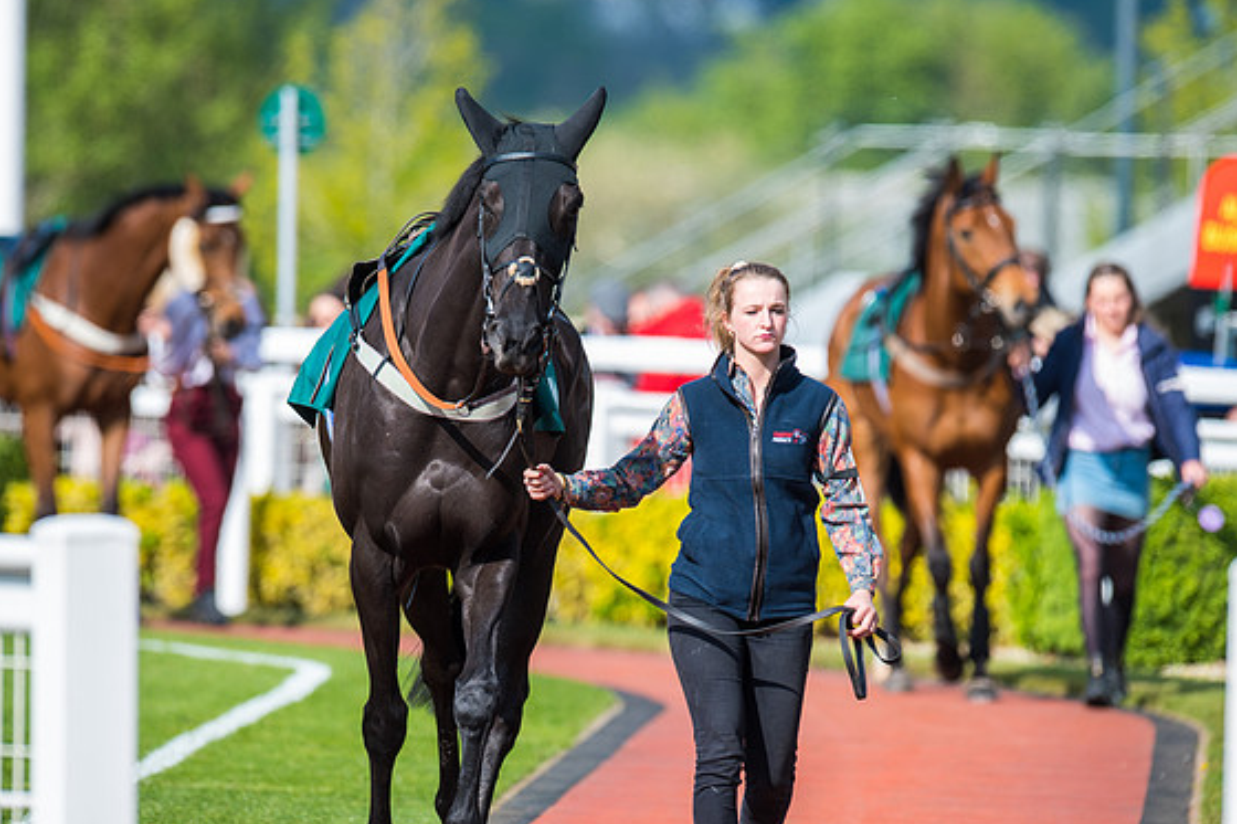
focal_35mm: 483
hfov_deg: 4.3
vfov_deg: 2.8
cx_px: 617
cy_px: 446
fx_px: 16591
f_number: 5
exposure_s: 1/1000
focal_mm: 400
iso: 160
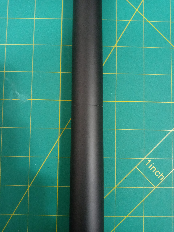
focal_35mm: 28
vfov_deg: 63.4
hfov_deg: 49.7
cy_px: 116
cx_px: 87
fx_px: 188
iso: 818
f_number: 1.8
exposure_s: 1/24
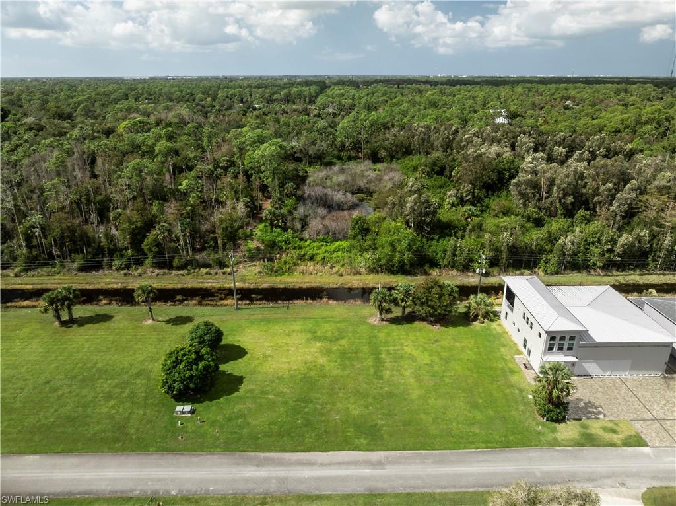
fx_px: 468
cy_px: 253
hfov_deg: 71.6
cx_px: 338
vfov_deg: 56.7
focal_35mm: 24
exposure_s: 1/100
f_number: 9
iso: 100
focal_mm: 12.29
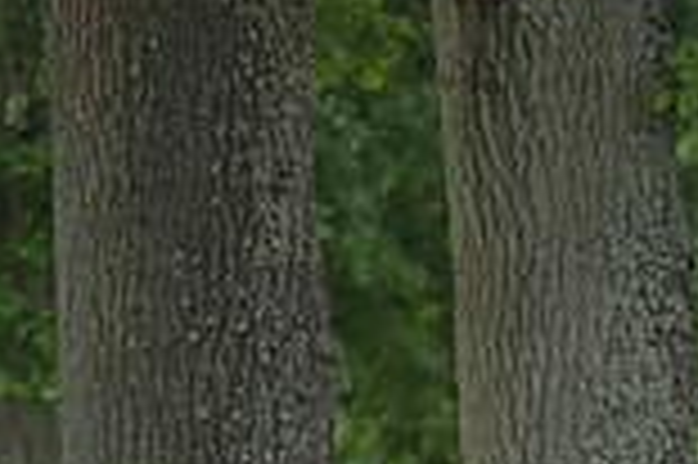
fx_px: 28975
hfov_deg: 1.4
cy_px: 606
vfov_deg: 0.9
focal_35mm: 1496
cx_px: 1261
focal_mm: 400
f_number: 5.6
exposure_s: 1/1600
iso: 1800
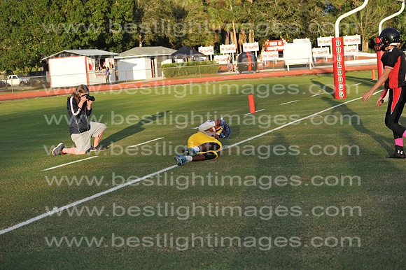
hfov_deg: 28.9
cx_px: 203
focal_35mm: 70
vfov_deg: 19.4
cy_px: 135
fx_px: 789
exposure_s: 1/2500
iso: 800
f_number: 3.5
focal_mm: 70
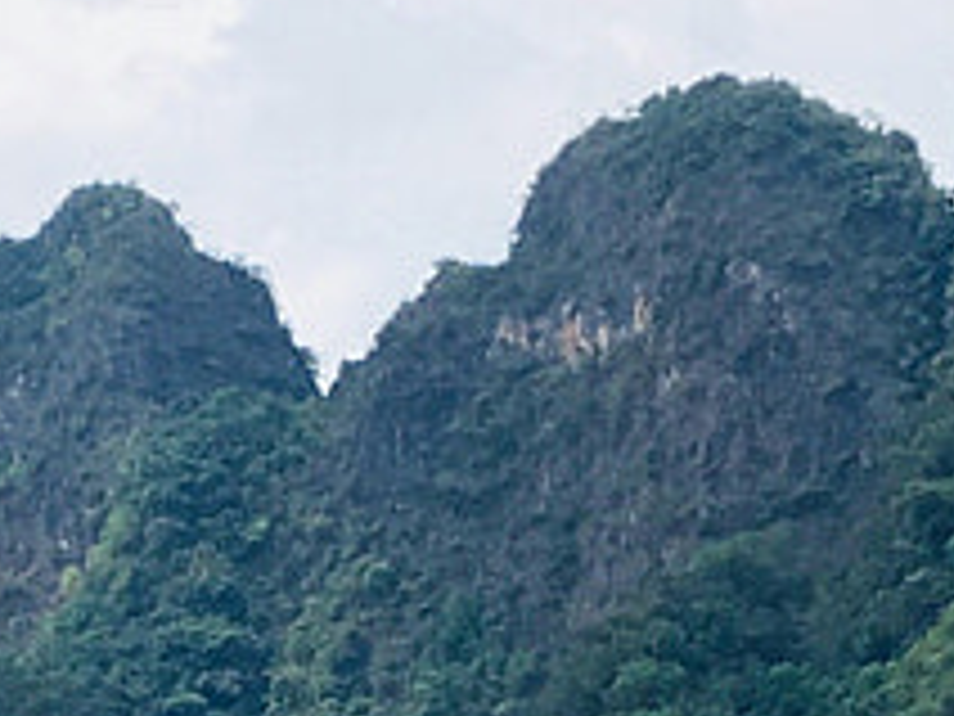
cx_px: -252
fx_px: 6036
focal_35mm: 219
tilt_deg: +5.7
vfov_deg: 6.5
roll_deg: -1.0
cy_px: 1729
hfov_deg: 8.9
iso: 25
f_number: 2.2
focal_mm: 4.15
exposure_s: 1/516
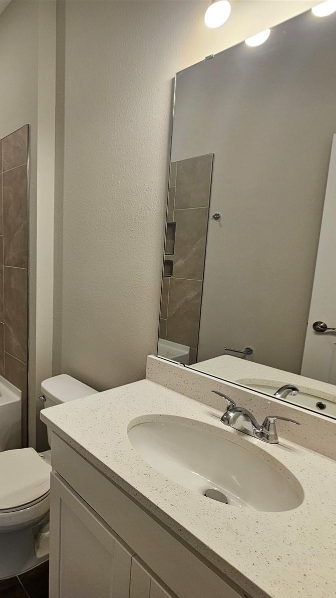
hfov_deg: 48.6
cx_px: 4
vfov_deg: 89.6
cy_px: 300
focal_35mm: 19
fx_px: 301
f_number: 2.2
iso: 80
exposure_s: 1/60
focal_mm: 2.2
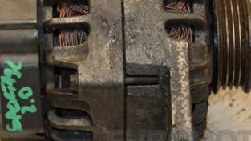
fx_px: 1404
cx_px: 92
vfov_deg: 5.8
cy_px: 35
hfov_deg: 10.2
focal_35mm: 211
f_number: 5.3
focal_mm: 70
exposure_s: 1/125
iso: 800
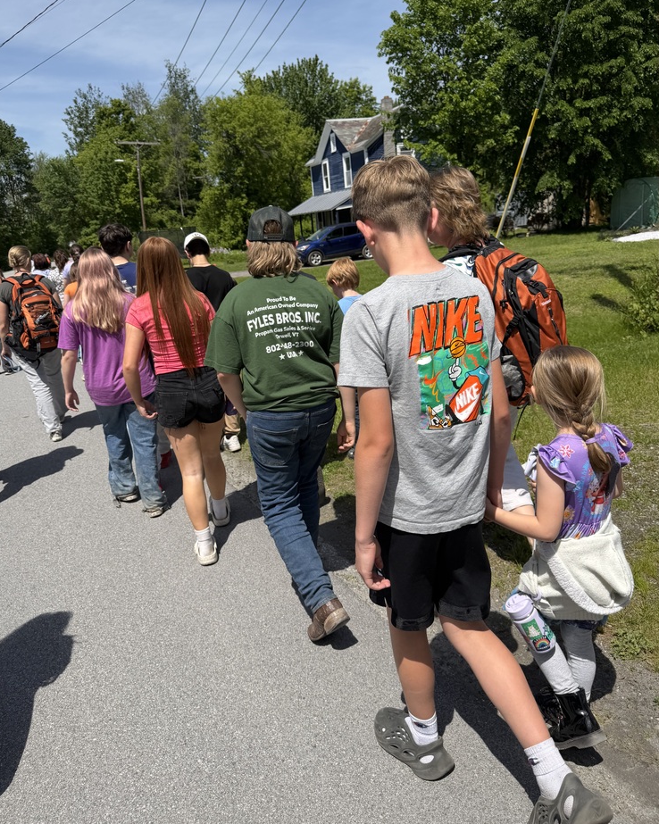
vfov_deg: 66.0
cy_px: 396
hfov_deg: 54.9
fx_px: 634
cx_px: 325
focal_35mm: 26
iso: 80
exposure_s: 1/5714
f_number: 1.78
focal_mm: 6.76
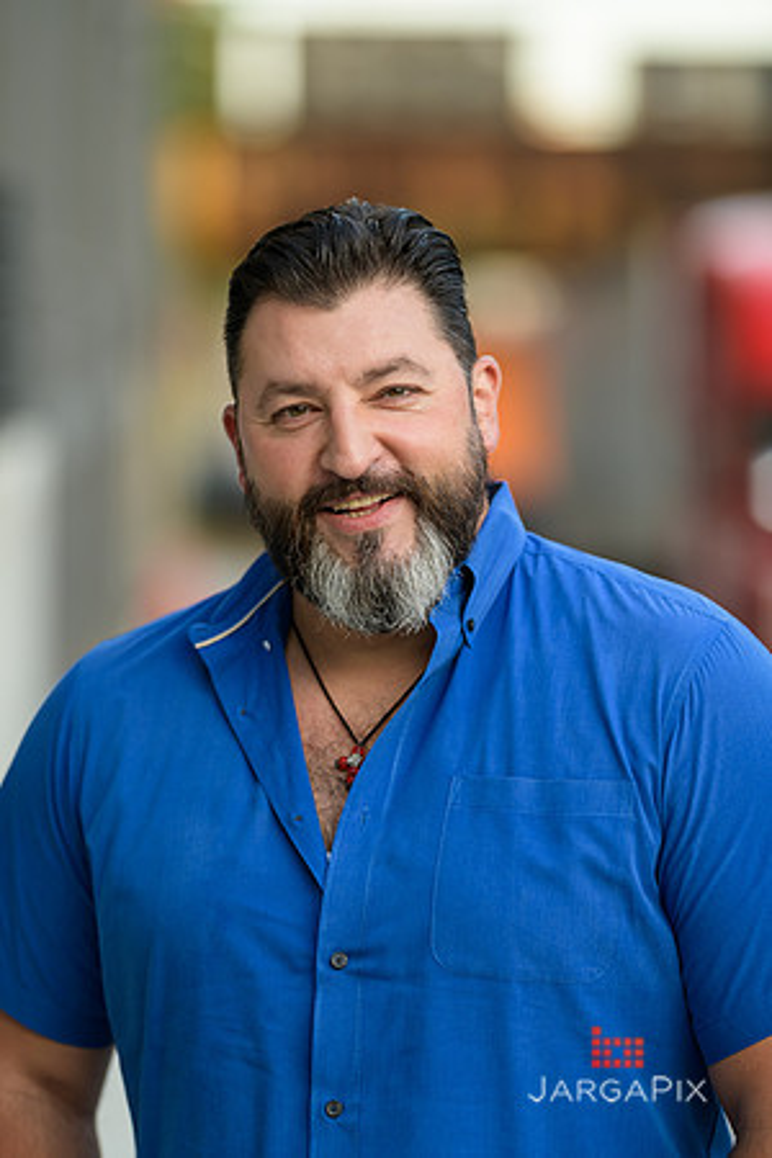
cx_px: 386
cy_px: 579
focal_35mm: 135
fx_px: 4342
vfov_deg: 15.2
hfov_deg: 10.2
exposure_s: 1/250
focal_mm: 135
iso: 200
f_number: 2
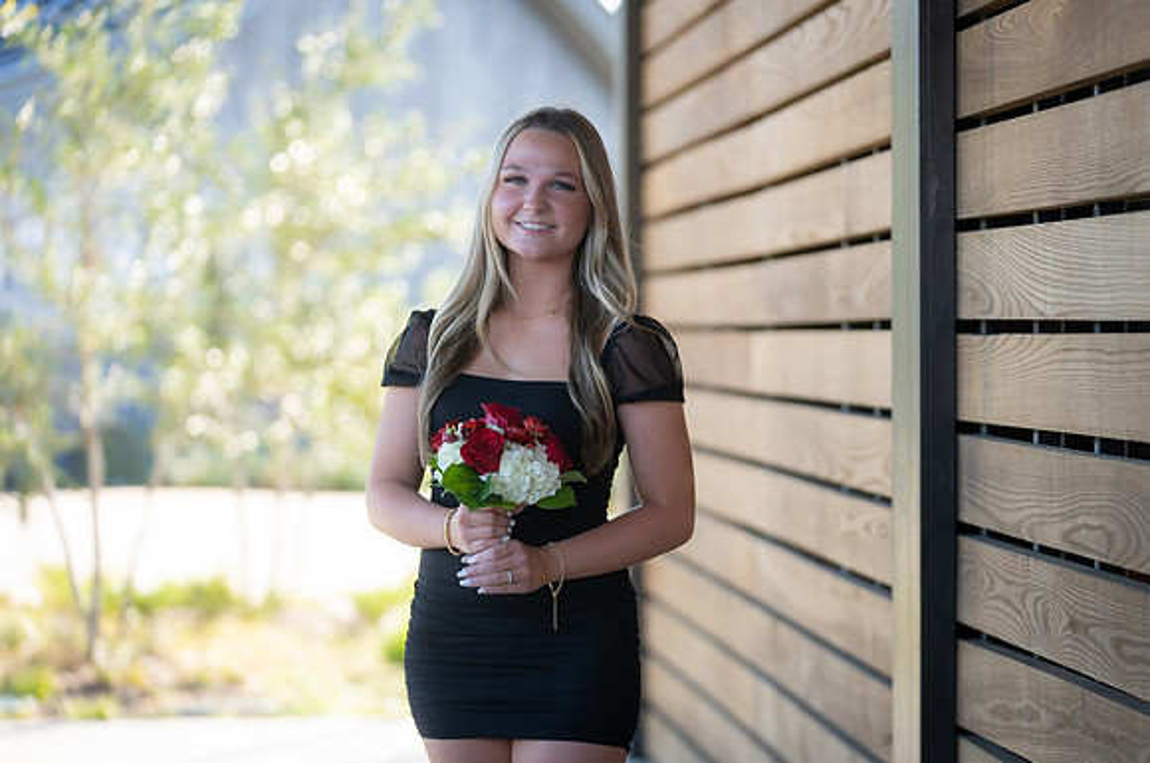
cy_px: 380
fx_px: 4162
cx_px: 569
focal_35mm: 130
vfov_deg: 10.5
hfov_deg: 15.7
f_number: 2.8
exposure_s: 1/320
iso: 200
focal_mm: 122
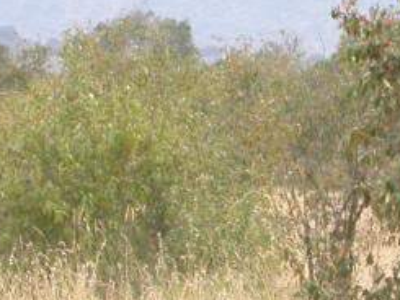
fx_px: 5815
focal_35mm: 503
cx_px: 313
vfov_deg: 3.0
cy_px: 404
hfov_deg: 3.9
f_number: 5.1
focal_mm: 32
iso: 100
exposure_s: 1/163
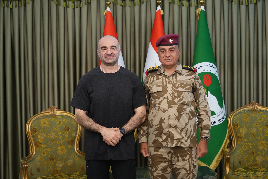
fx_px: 432
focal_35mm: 58
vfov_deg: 23.4
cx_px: 134
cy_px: 90
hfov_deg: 34.5
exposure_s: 1/100
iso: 5000
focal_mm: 58
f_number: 5
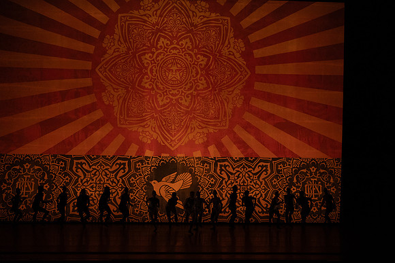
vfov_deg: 13.7
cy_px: 132
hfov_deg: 20.4
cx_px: 198
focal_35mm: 100
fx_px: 1097
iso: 6400
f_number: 6.3
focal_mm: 100
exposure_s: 1/400
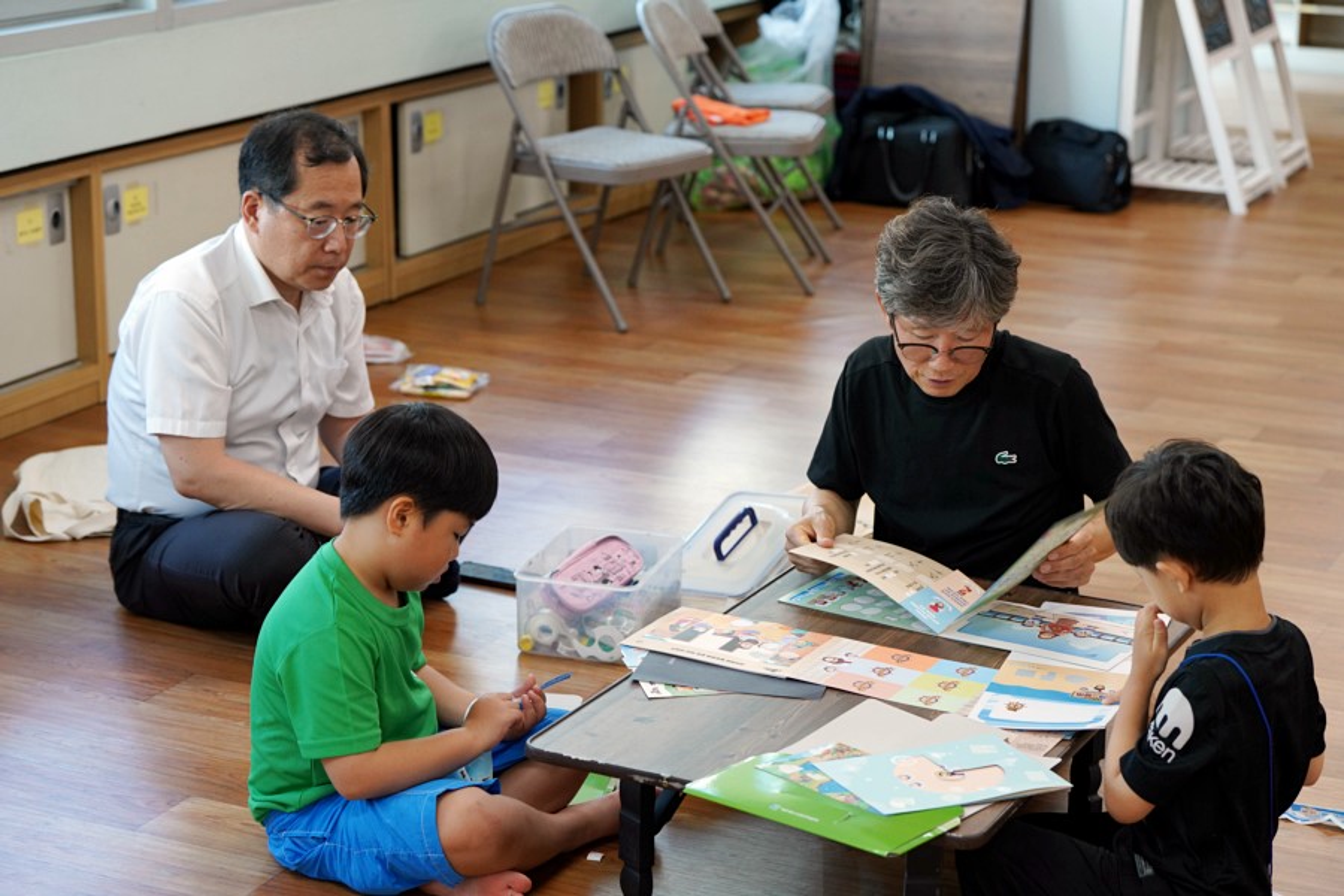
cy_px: 448
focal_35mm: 70
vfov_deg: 19.5
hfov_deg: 28.8
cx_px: 672
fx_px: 2613
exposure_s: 1/160
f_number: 4
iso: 1000
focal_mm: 70
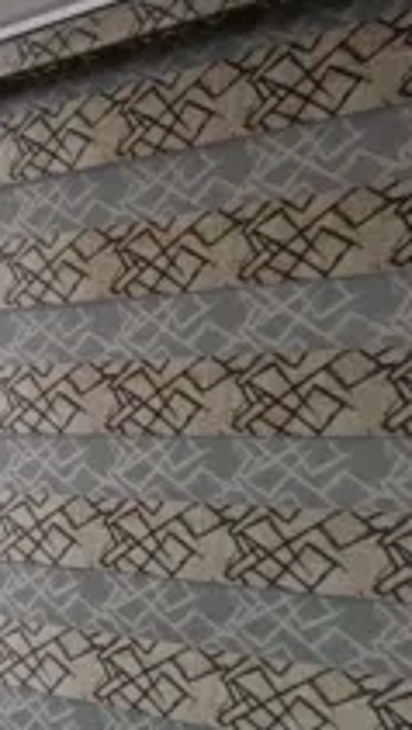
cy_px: 488
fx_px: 640
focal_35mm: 33
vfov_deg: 58.1
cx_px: 28
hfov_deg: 33.5
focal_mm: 1.65
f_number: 2.2
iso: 500
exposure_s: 1/33.3
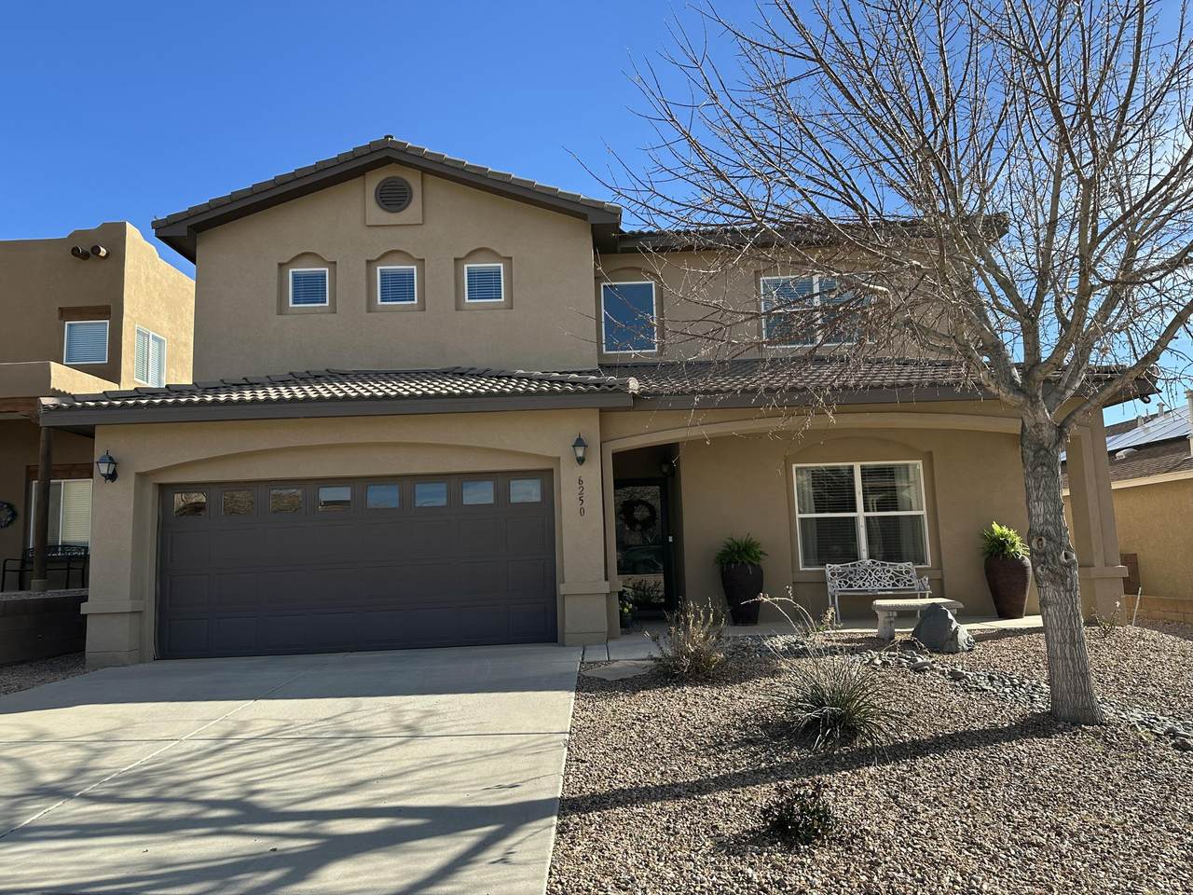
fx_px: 827
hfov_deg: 71.6
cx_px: 596
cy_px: 448
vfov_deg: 56.8
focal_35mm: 24
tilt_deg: +6.2
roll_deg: +1.8
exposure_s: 1/2028
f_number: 1.78
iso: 80
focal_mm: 6.86
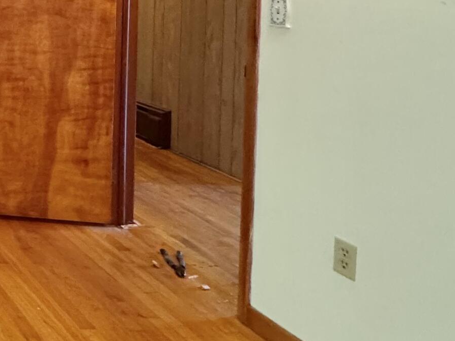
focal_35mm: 47
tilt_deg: -2.6
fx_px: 618
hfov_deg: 26.8
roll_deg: -0.1
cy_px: -15
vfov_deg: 28.6
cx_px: -247
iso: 400
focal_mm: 2.22
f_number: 2.2
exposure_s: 1/60
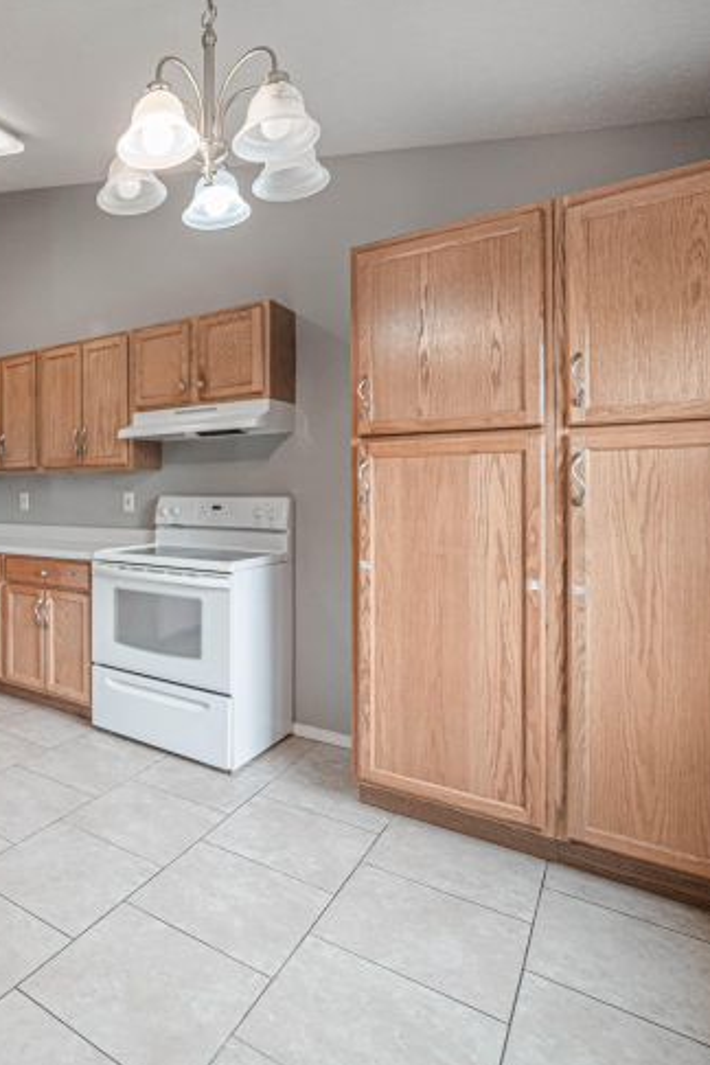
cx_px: 36
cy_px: 541
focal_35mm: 20
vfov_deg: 84.0
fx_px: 592
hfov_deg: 52.2
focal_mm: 7
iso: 200
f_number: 2.8
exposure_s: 1/50
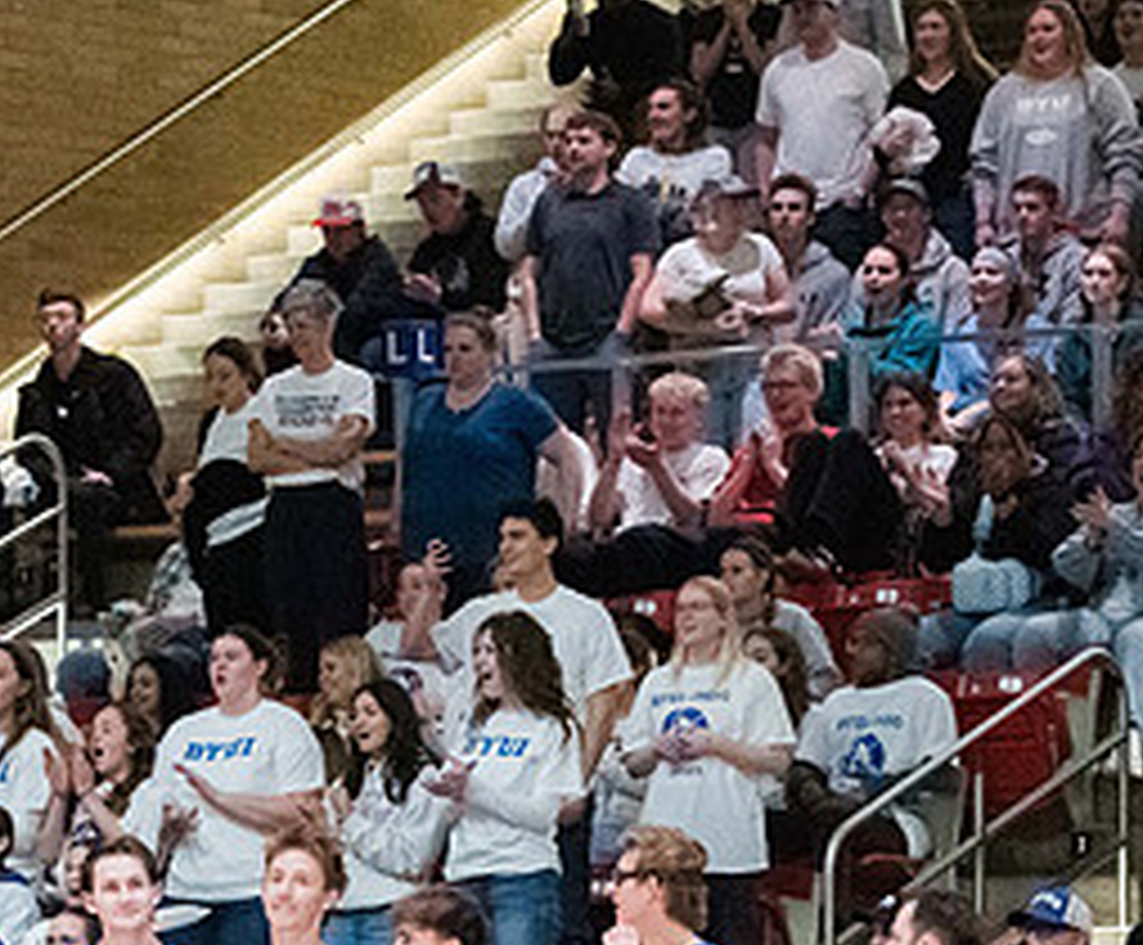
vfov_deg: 5.7
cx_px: 216
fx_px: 9357
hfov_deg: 7.0
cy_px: 1207
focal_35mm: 273
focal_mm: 92
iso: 20000
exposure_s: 1/1000
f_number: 2.8
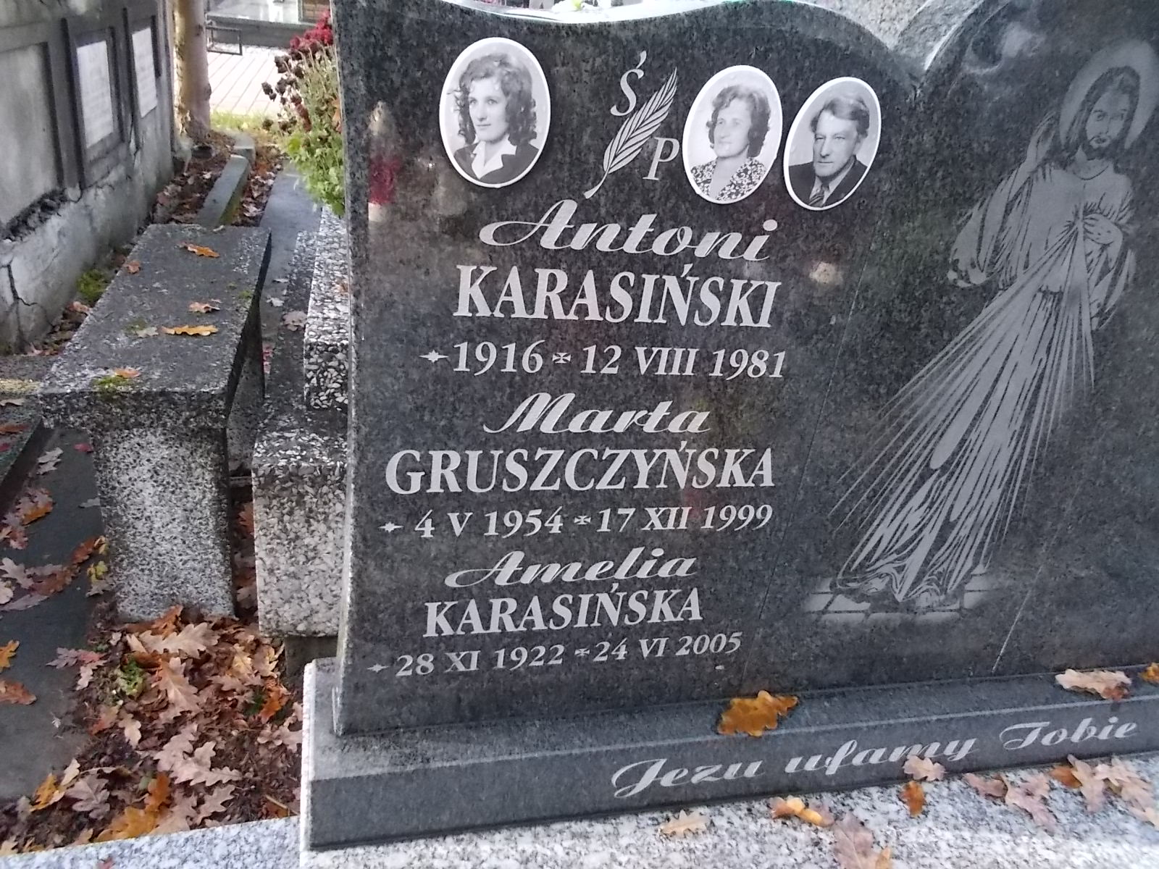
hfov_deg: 67.3
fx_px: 871
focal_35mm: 26
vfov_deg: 53.1
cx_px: 580
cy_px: 434
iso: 400
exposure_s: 1/320
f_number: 3.2
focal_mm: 4.6
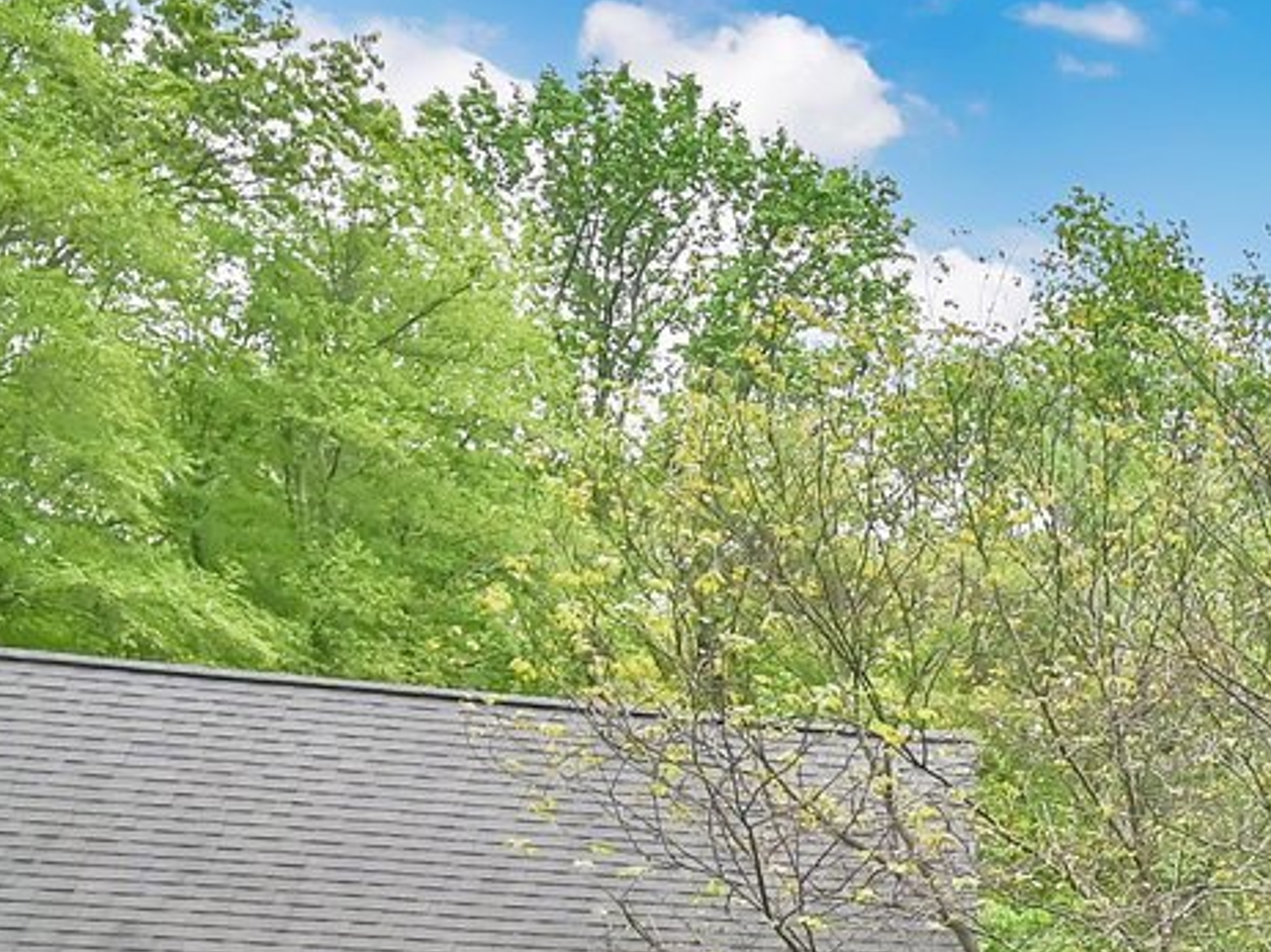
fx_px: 2496
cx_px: 1963
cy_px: 1534
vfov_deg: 18.5
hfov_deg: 22.7
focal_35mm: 68
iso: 800
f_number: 8
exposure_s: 1/640
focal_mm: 16
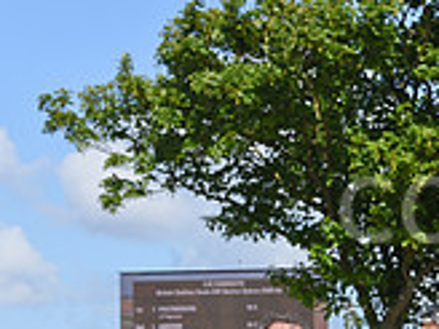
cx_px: 691
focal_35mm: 163
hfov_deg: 11.5
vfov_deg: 9.0
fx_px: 2067
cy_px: 373
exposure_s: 1/2000
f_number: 5.6
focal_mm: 48
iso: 400
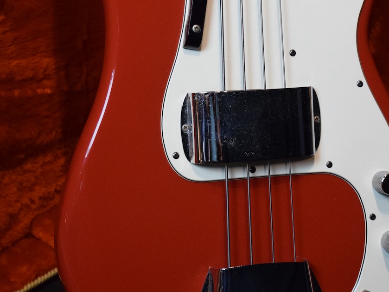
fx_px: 1101
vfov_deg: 15.0
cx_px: 220
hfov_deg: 20.0
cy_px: 65
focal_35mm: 98
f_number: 4.8
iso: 2000
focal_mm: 38
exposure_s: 1/60
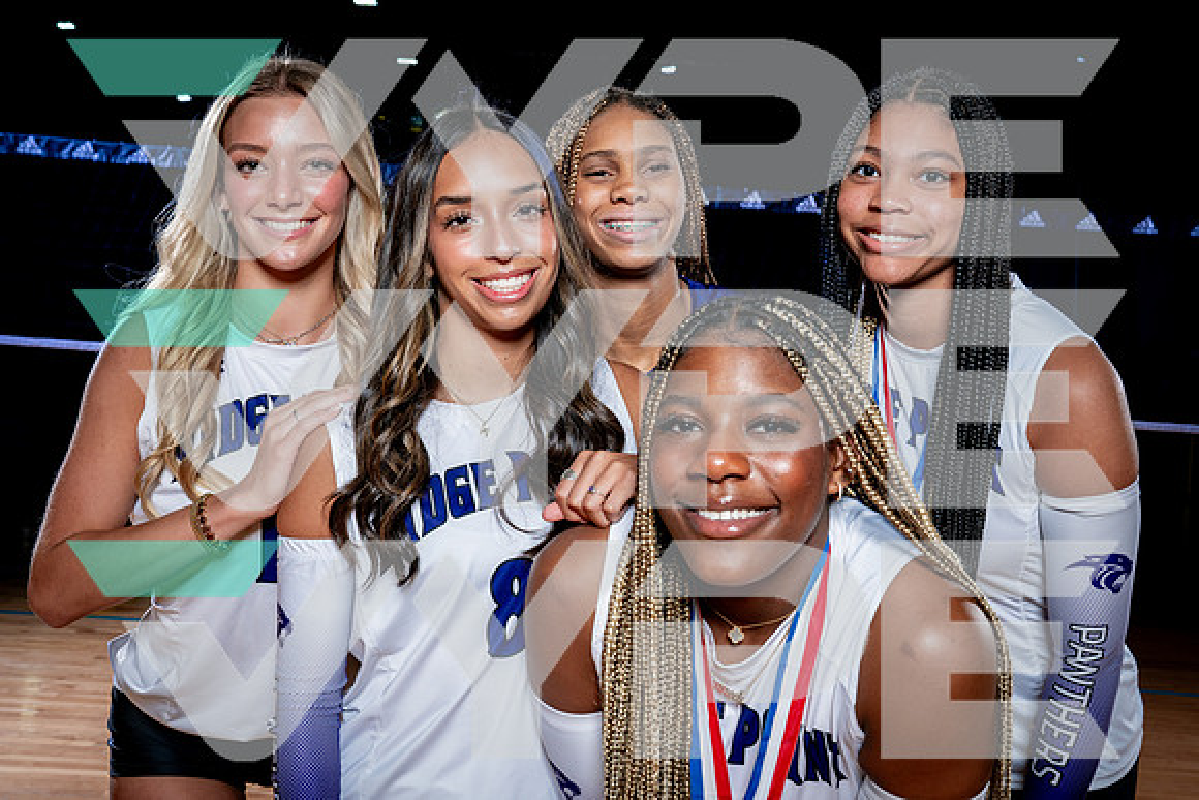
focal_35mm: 41
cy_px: 400
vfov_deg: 32.6
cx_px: 600
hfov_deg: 47.3
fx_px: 1369
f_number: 9
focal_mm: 38
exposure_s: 1/250
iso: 250
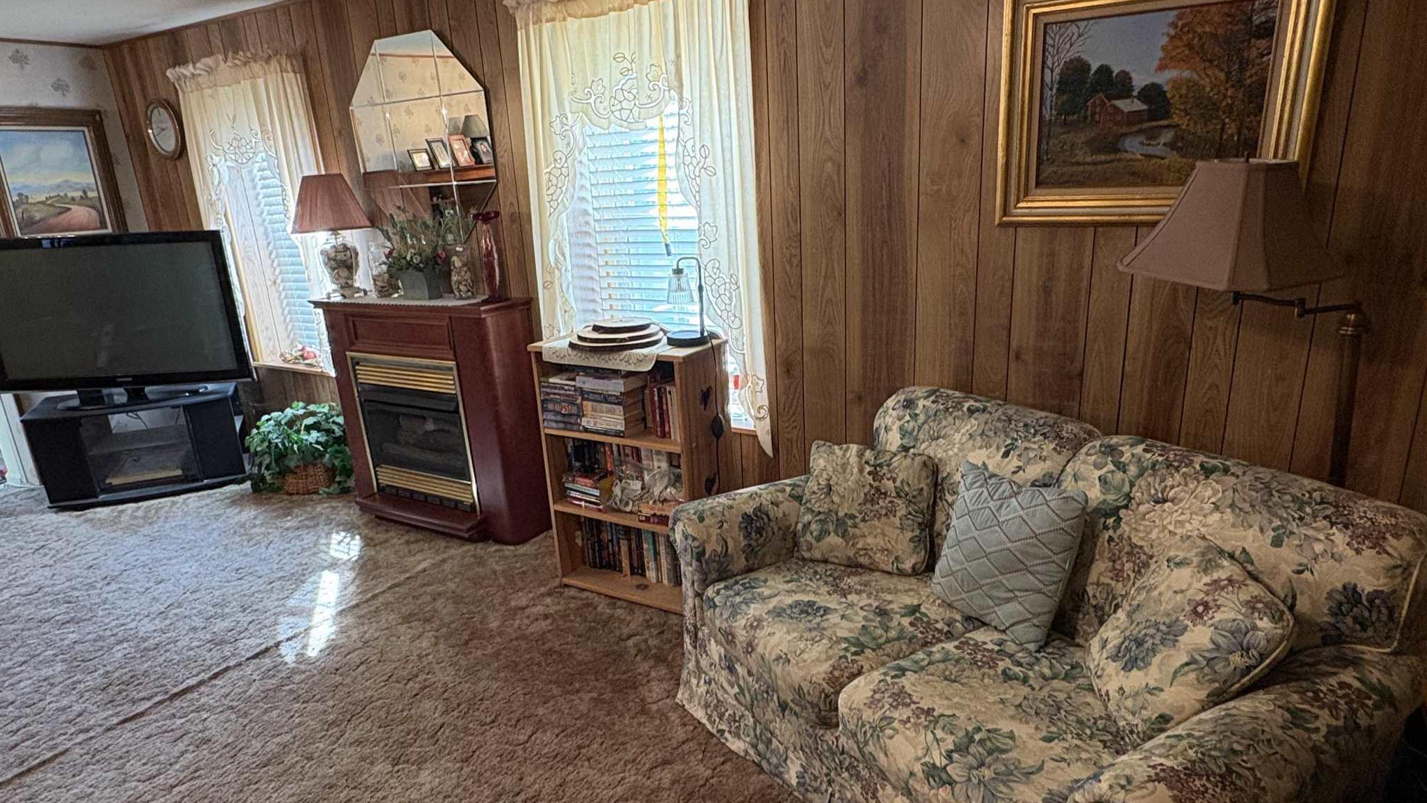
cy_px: 447
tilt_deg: -16.5
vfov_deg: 49.4
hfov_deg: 78.7
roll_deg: +4.3
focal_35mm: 23
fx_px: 870
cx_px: 699
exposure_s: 1/60
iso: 250
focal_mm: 2.22
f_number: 2.2
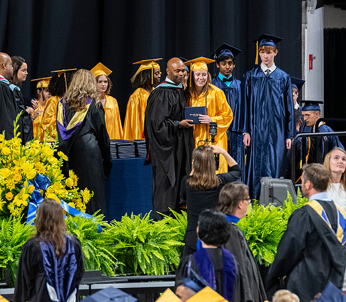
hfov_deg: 4.7
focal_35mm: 400
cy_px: 132
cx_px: 115
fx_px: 4245
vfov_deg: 4.1
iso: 2000
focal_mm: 190
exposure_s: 1/200
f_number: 4
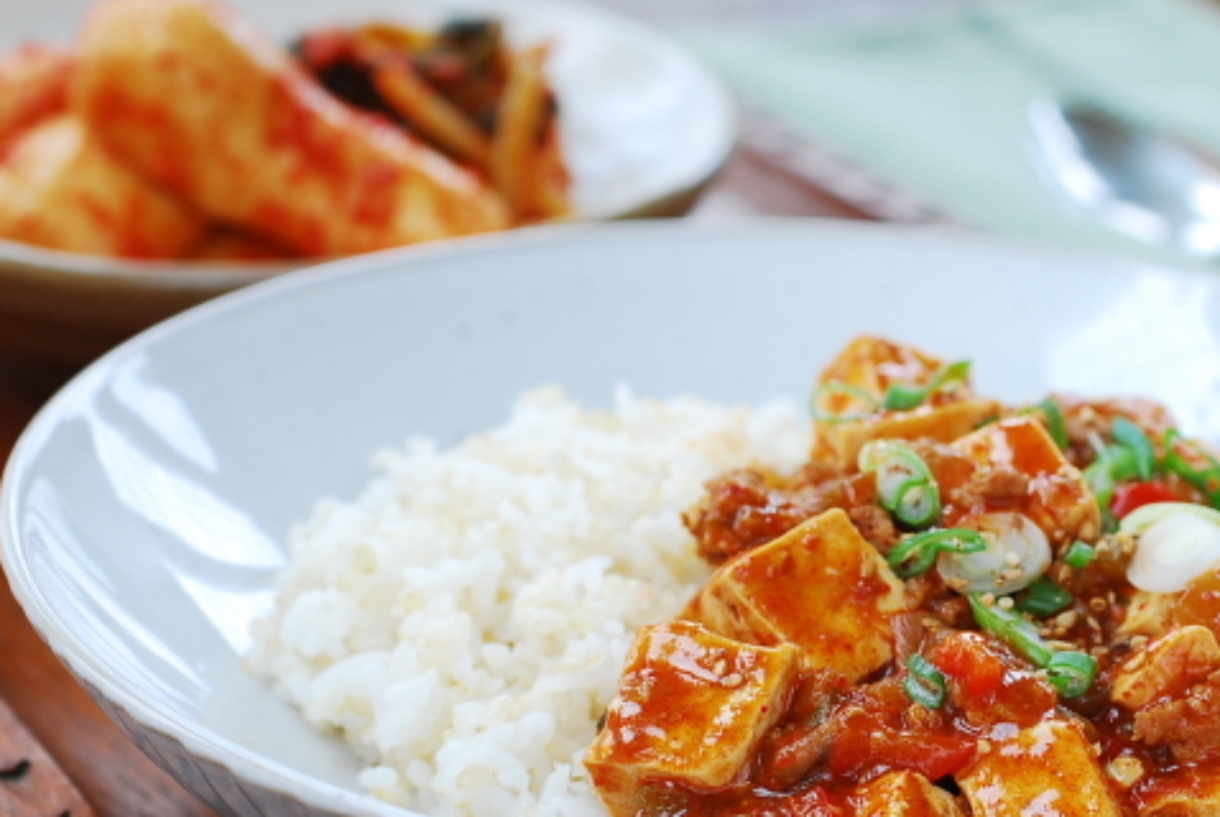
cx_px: 748
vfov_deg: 13.4
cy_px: 530
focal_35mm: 102
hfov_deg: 20.0
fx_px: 3461
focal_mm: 50
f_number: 5.6
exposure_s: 1/4
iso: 160
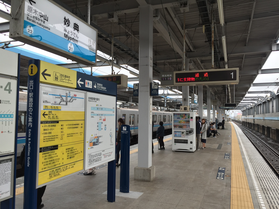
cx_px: 140
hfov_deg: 61.7
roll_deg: -1.7
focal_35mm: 29
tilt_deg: +2.0
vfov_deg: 48.2
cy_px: 104
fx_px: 234
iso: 32
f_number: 2.2
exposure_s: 1/243
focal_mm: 4.15
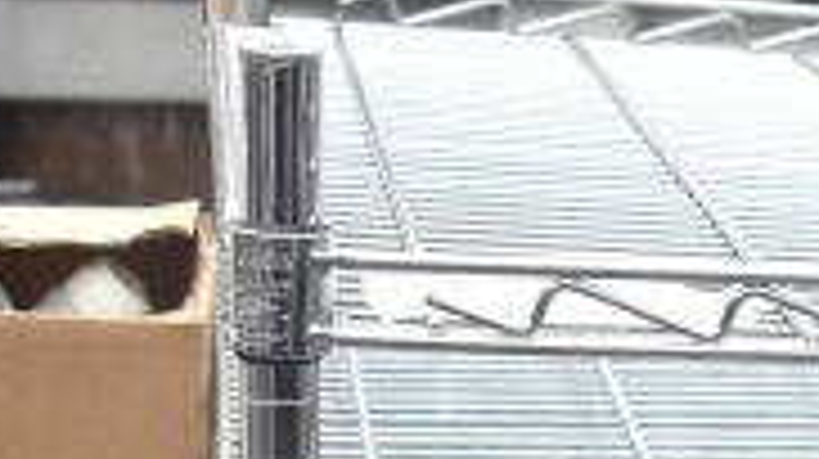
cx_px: 1012
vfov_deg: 7.4
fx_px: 3428
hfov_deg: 13.2
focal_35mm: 158
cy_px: 857
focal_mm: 30
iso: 2000
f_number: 4.2
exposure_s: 1/4000
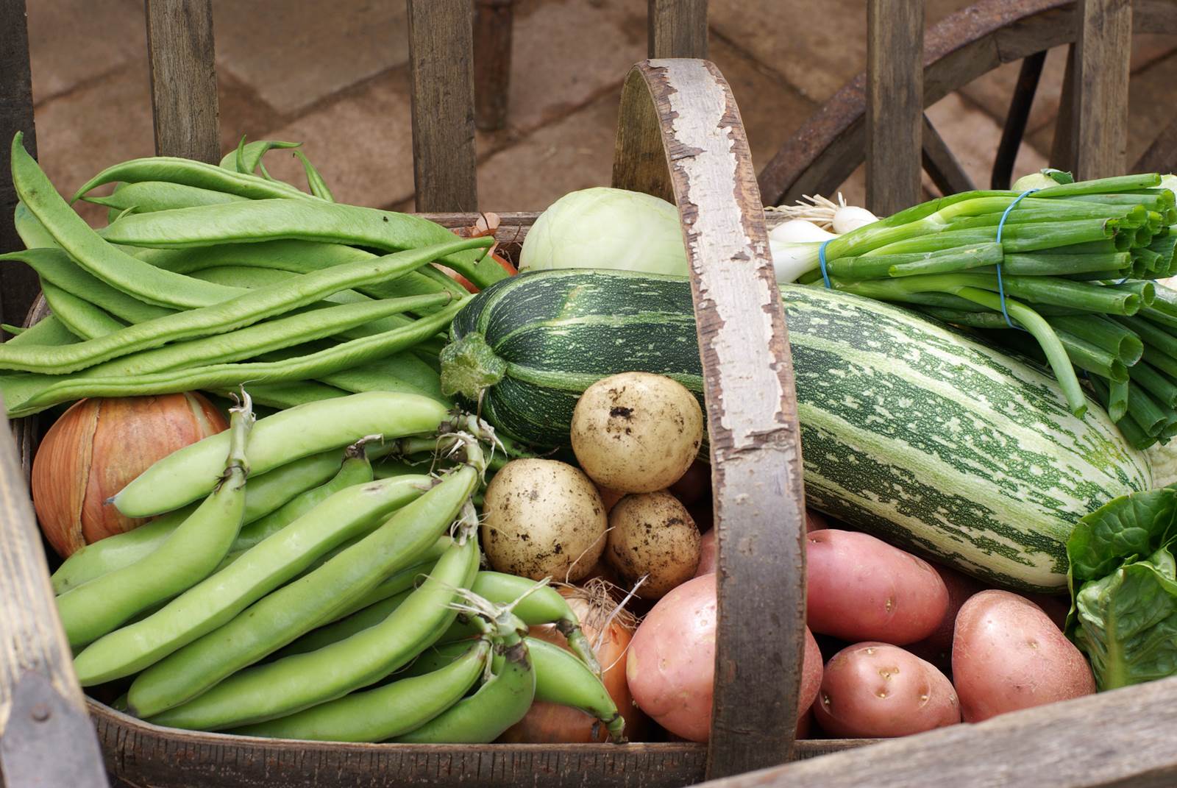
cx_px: 588
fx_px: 2455
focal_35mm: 75
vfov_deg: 18.2
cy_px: 394
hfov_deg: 27.0
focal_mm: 50
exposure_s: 1/125
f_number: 8
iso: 100
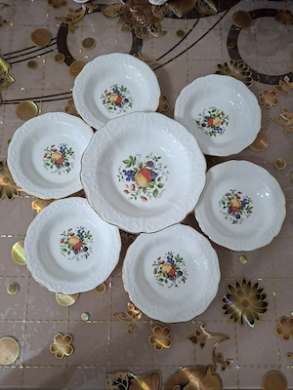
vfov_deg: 73.9
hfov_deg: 58.9
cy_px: 195
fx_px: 260
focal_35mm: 23
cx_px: 146
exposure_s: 1/60.2
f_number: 1.8
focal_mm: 5.54
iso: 200
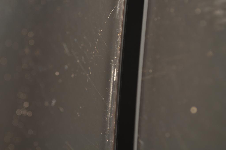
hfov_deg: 13.1
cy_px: 75
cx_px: 113
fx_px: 987
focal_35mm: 158
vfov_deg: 8.7
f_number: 4
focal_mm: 105
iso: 250
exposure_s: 1/10
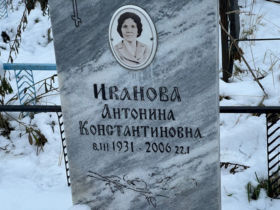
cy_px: 105
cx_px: 140
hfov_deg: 25.3
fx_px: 623
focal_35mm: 77
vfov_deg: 19.1
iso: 200
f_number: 2.8
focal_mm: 9
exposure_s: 1/99
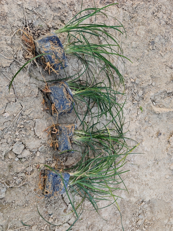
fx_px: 153
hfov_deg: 58.9
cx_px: 86
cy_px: 116
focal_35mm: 23
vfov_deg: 73.9
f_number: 1.6
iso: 50
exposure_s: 1/102
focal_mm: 6.55
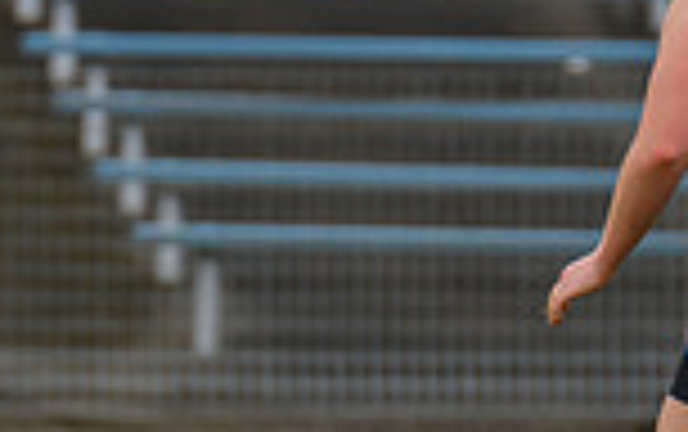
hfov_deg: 0.8
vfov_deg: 0.5
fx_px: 50006
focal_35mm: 2664
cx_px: -231
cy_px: 402
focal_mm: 420
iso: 800
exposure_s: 1/2000
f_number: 5.6
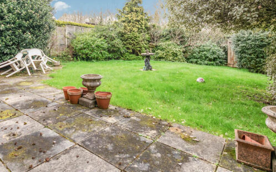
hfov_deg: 84.0
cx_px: 110
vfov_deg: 58.6
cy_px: 61
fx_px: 150
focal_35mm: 20
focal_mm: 10
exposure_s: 1/200
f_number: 4
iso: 200
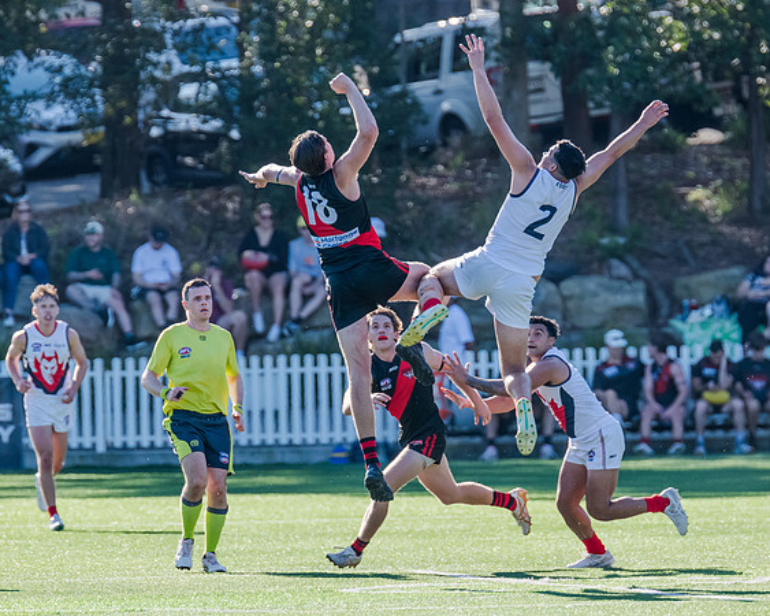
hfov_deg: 3.2
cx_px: 393
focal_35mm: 598
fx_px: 13613
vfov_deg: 2.6
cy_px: 296
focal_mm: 420
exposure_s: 1/1600
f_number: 6.3
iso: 800
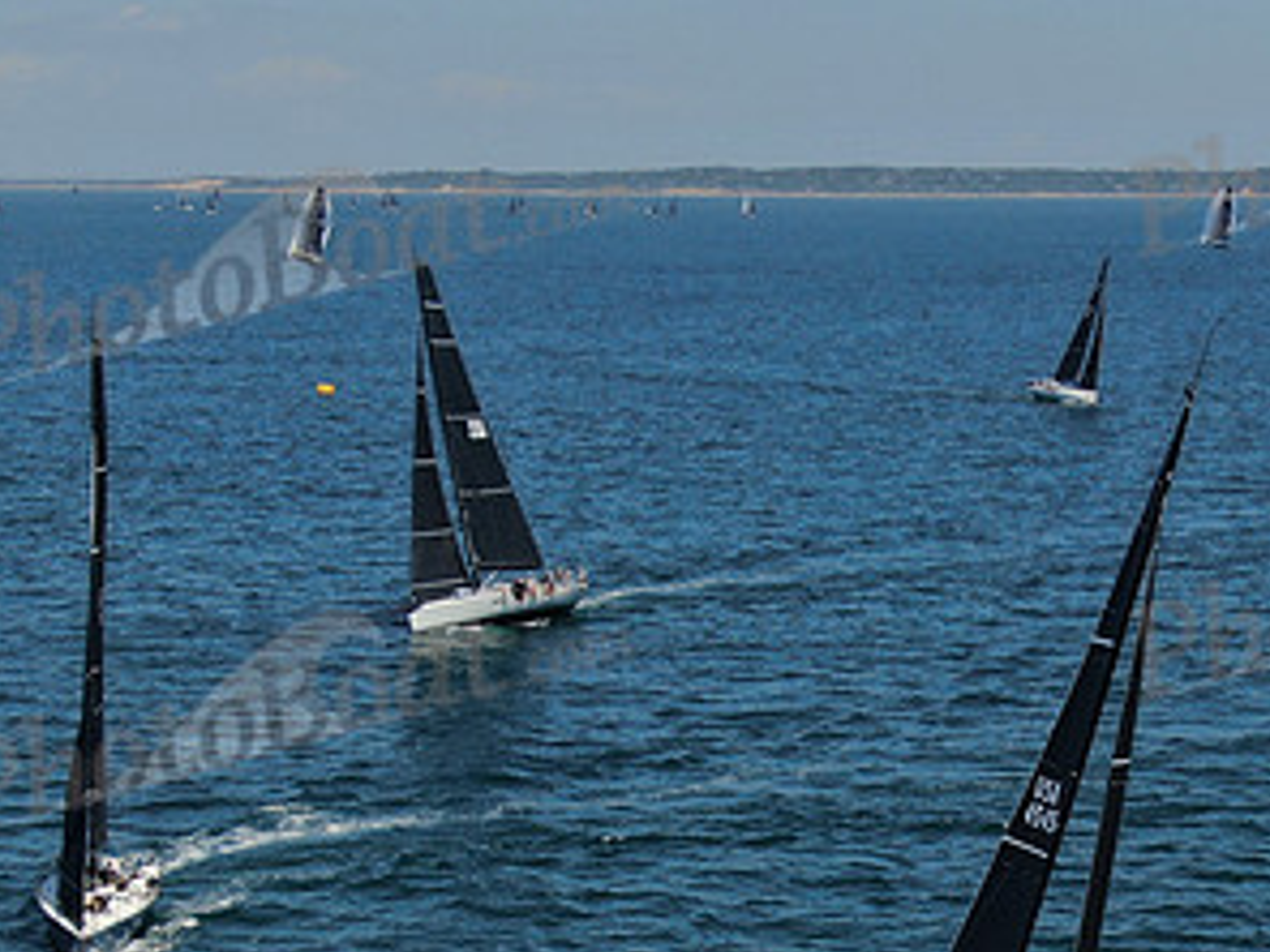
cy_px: 894
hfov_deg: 20.8
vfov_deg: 15.5
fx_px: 3449
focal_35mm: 94
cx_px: 884
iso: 100
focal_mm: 8.6
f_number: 3.8
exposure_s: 1/1250
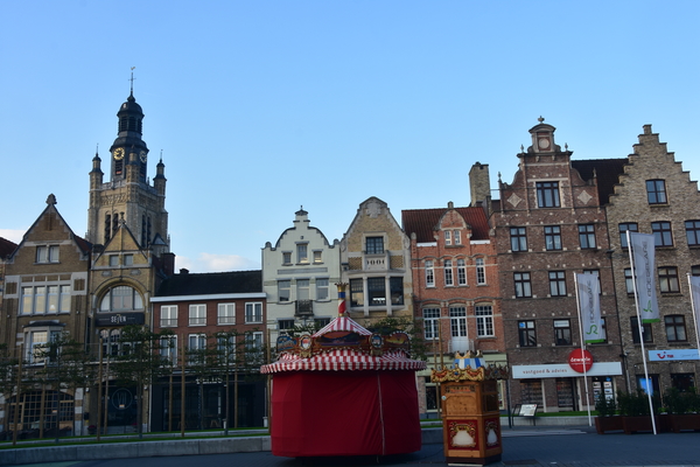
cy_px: 234
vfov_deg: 36.9
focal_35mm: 36
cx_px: 350
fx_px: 700
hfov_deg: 53.1
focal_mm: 24
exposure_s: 1/80
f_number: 10
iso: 200
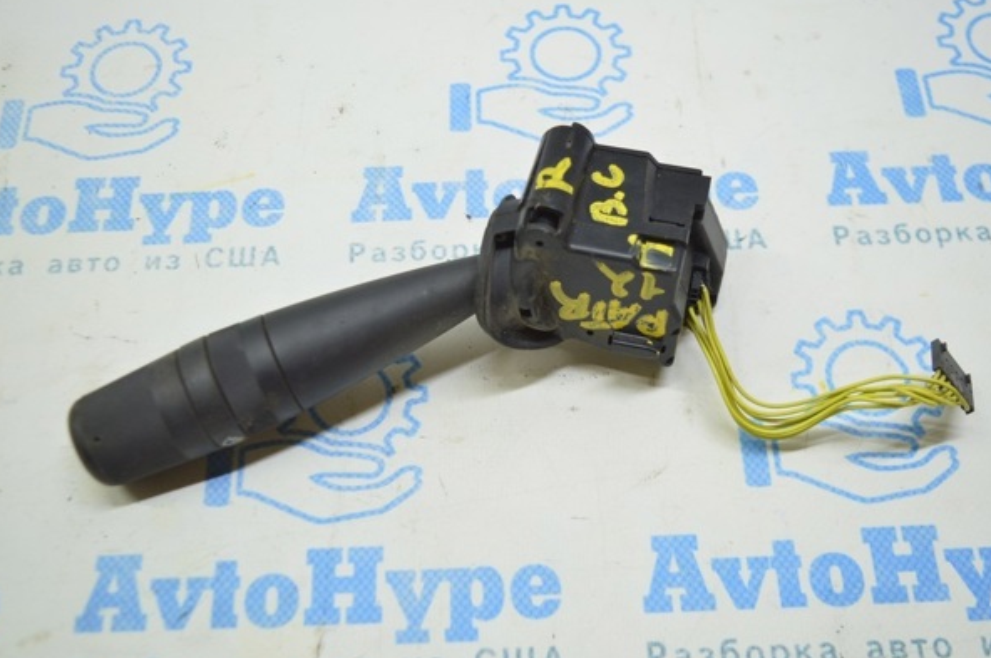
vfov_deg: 32.9
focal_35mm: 41
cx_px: 490
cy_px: 332
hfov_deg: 47.9
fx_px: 1114
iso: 400
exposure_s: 1/40
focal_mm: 25
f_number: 4
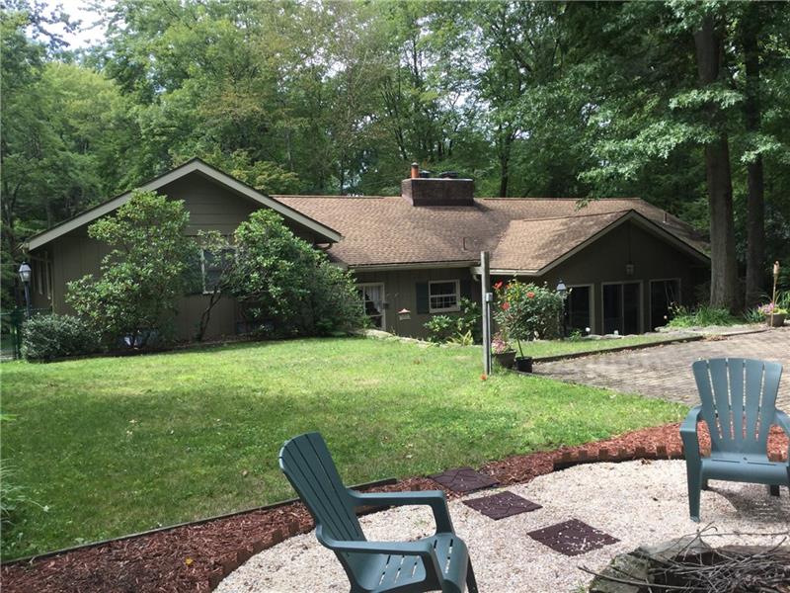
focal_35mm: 31
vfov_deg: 45.4
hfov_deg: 58.4
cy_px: 296
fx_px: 707
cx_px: 395
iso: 25
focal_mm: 3.3
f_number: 2.4
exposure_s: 1/291
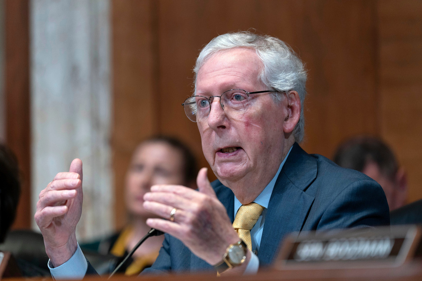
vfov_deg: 7.5
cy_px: 140
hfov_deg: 11.3
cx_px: 211
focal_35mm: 182
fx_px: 2133
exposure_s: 1/400
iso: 1600
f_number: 3.2
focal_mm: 182
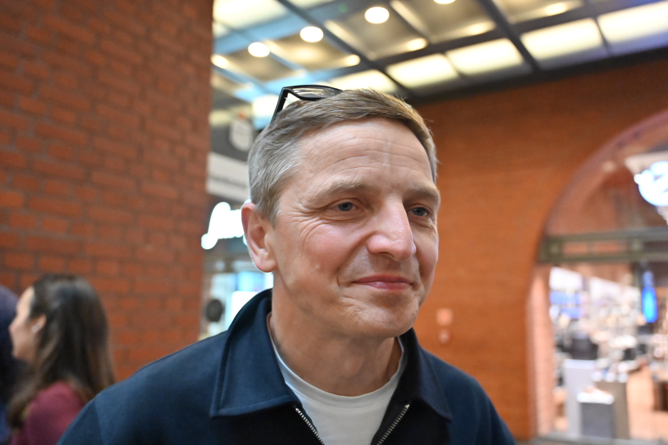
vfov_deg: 40.0
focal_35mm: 33
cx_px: 334
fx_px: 612
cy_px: 222
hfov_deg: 57.2
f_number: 4
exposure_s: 1/500
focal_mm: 33
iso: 9000
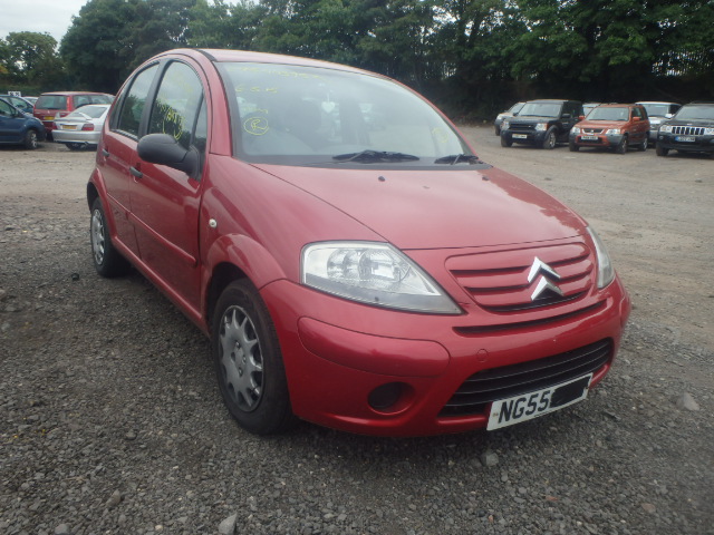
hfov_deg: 63.4
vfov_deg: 49.7
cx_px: 357
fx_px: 578
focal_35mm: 28
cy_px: 268
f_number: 3.9
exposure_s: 1/250
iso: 125
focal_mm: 5
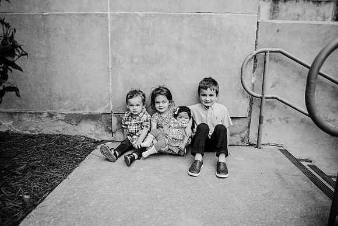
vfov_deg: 53.2
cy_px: 113
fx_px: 225
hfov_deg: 73.7
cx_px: 169
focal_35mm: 24
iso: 100
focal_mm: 24
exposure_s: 1/640
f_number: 2.5
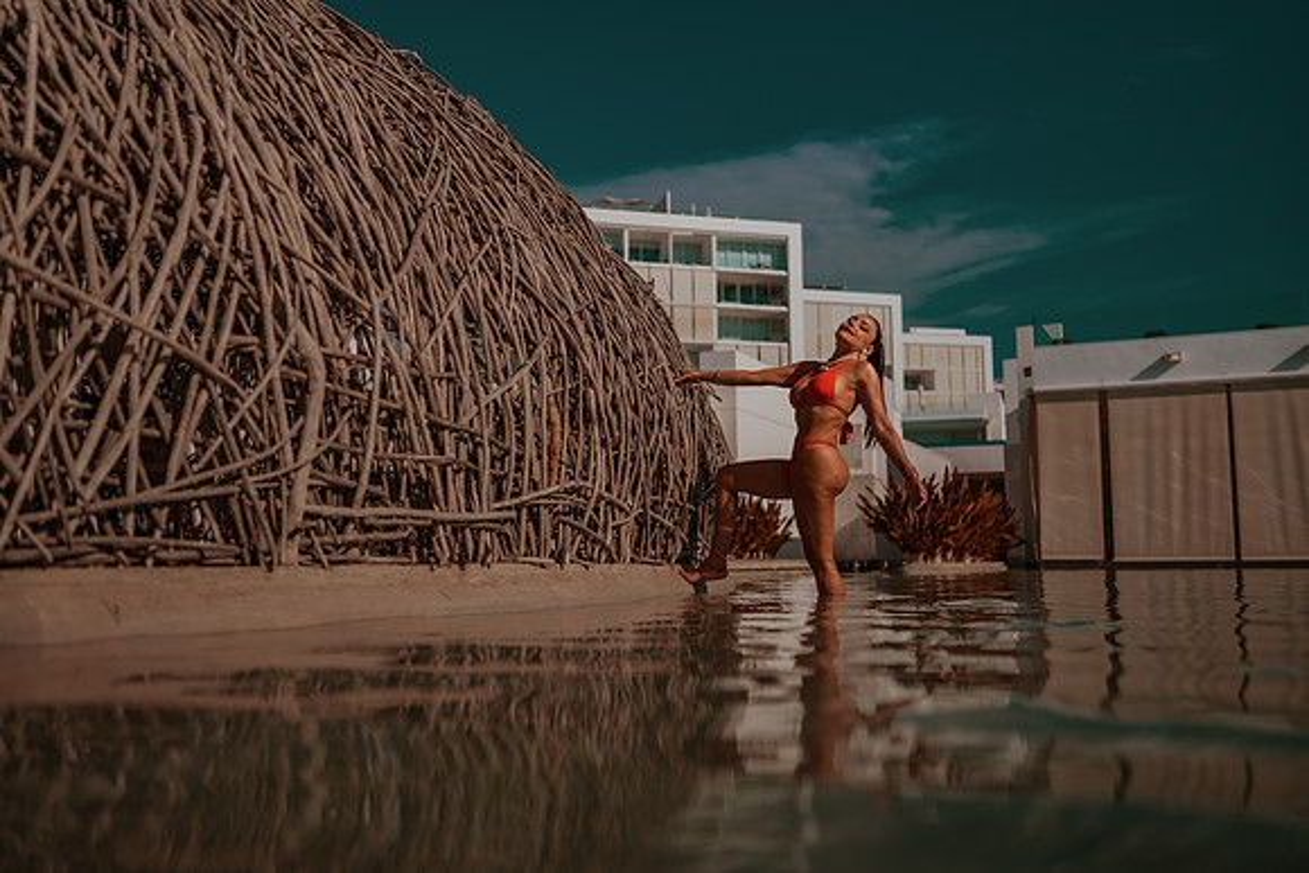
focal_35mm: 35
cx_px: 654
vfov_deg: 37.9
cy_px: 436
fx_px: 1273
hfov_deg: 54.4
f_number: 2
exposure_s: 1/8000
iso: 50
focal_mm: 35
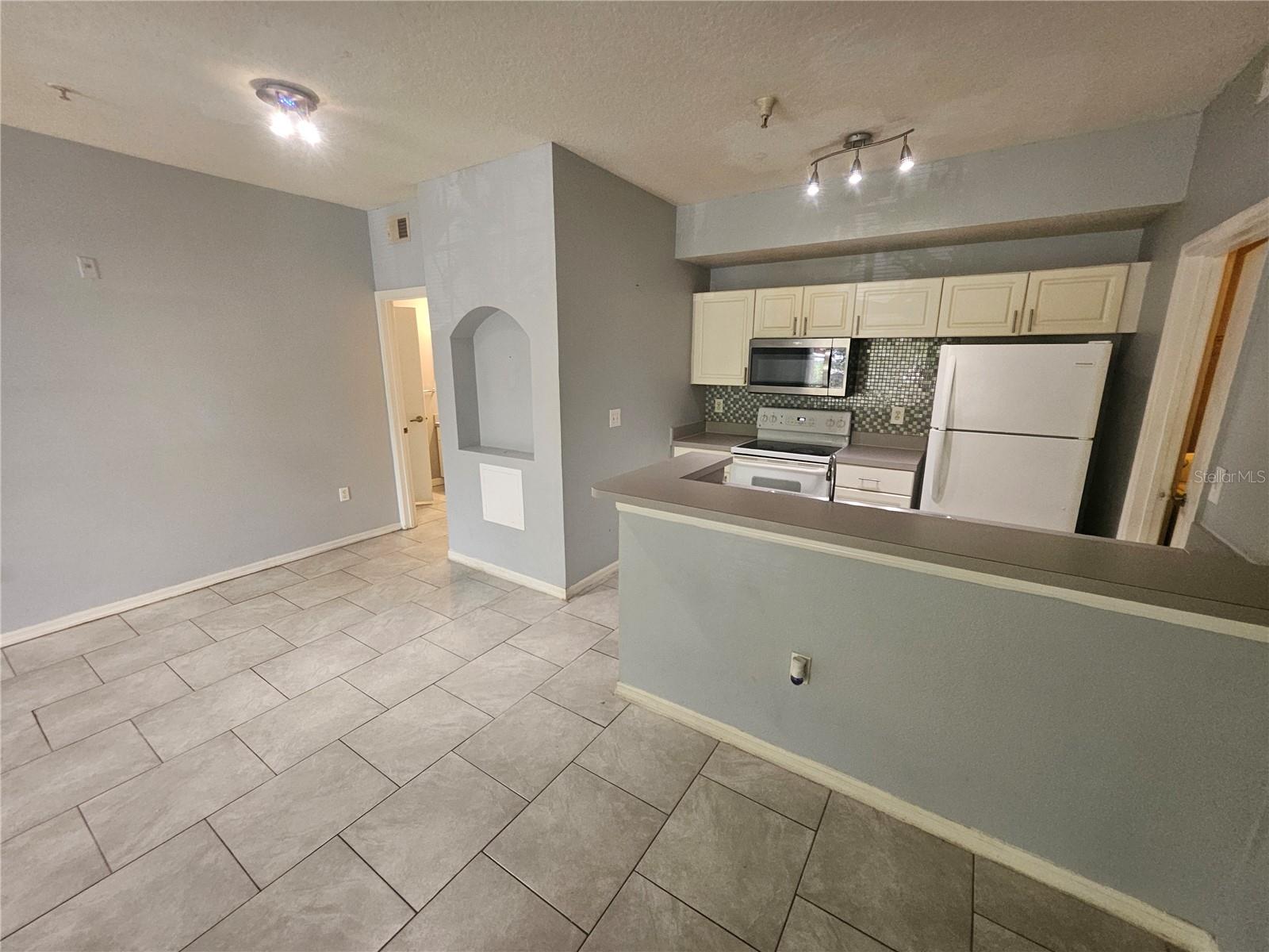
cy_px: 476
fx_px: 477
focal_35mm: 13
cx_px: 634
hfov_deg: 106.2
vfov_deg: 89.9
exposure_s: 1/60
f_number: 2.2
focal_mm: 1.7
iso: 250
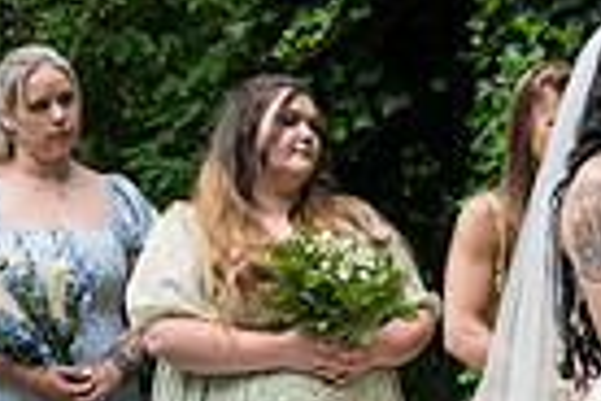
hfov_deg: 12.5
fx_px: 2671
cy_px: 272
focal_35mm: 160
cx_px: 775
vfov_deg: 8.6
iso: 320
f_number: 3.5
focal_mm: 38
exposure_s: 1/400
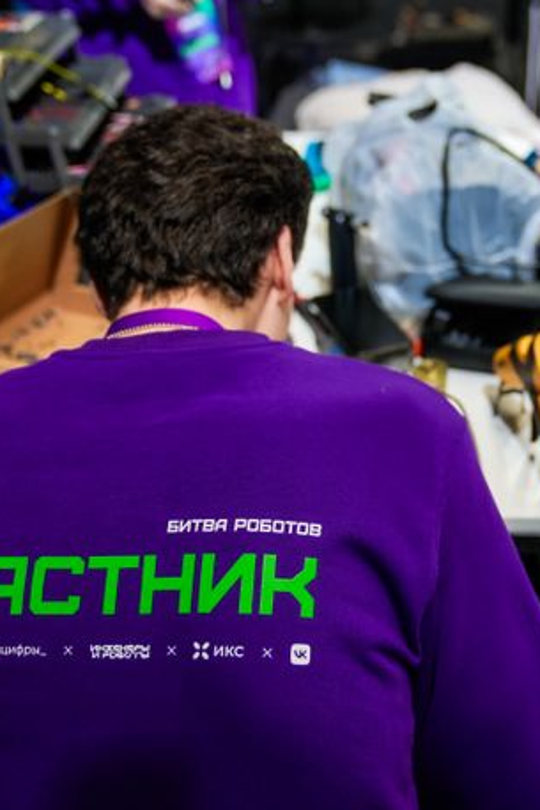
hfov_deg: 25.8
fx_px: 1169
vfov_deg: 38.2
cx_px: 374
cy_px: 409
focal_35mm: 52
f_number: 2.8
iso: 640
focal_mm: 34
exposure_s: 1/200
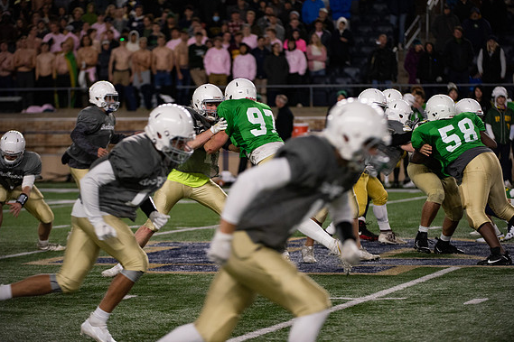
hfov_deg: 10.1
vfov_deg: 6.7
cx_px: 260
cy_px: 168
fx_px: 2912
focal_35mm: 204
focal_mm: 200
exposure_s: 1/500
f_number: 4
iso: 2500
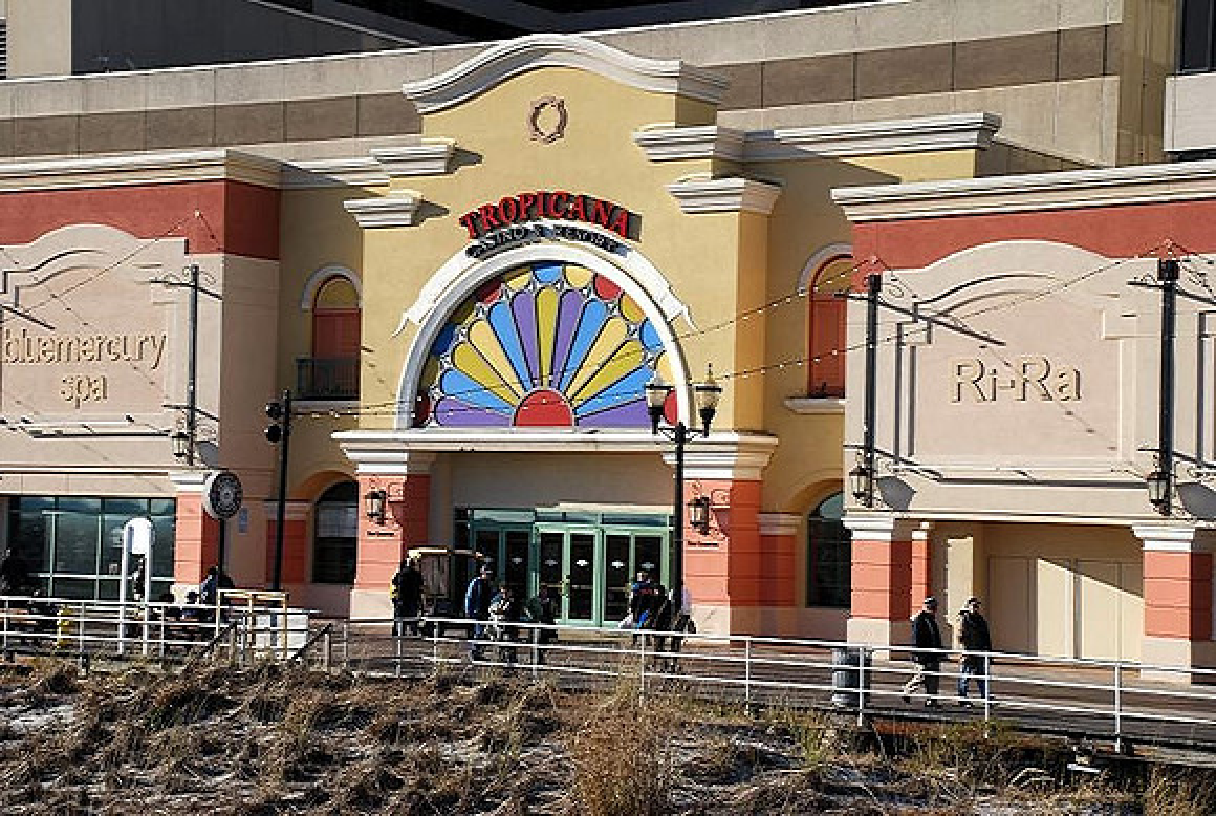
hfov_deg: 26.9
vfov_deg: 18.3
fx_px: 2538
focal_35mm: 75
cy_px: 408
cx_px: 608
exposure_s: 1/250
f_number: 10
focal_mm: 50
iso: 180
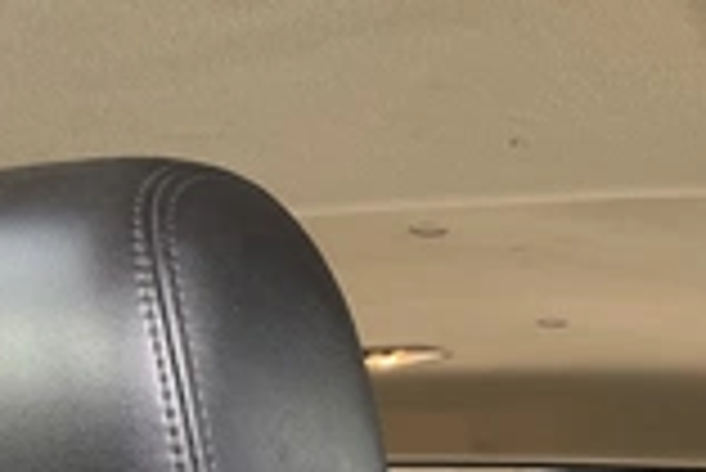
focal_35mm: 74
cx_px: 139
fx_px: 1453
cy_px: 548
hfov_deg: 26.8
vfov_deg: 17.7
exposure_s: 1/86
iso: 64
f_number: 1.8
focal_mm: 3
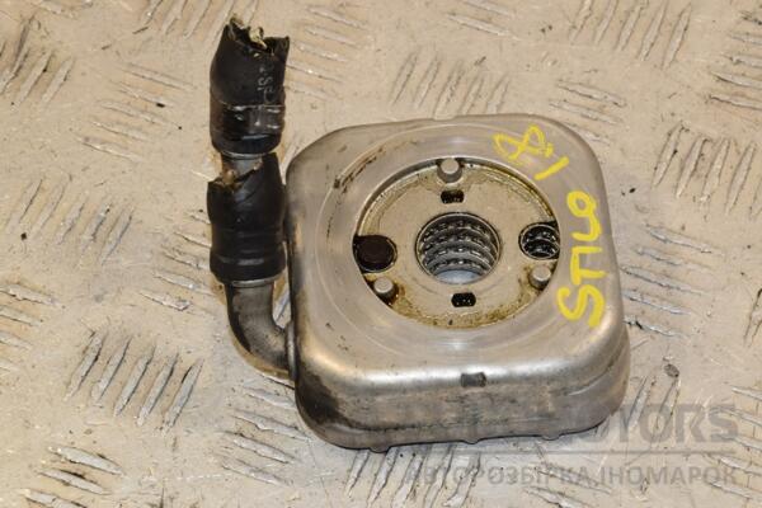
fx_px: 2381
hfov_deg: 18.2
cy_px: 254
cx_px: 381
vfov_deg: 12.2
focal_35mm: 112
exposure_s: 1/50
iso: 800
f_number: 18
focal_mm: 75
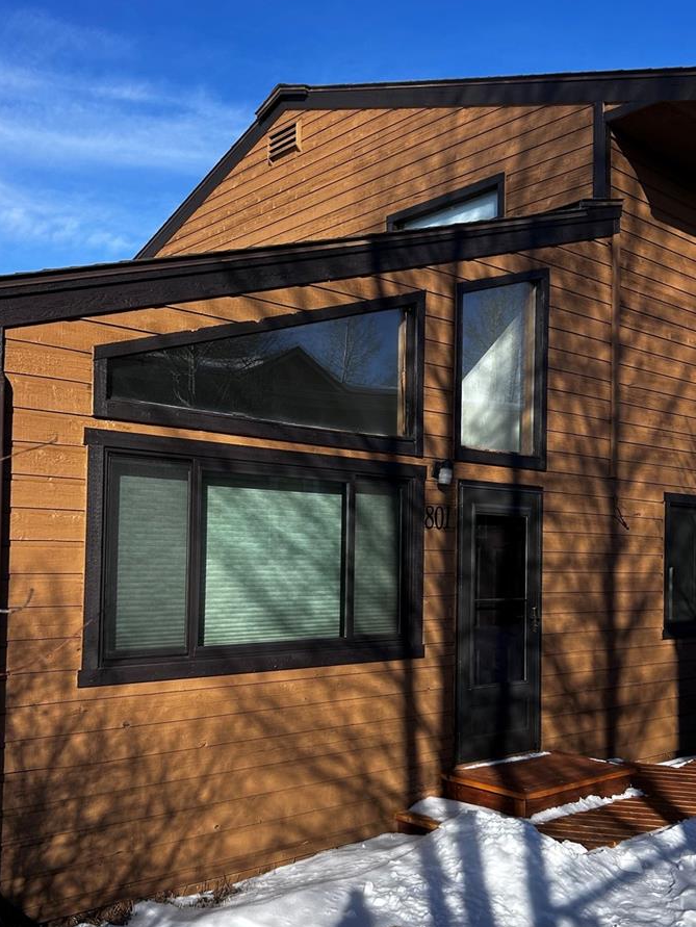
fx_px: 938
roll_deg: -1.8
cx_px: 365
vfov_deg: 52.5
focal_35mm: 35
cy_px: 524
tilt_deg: +2.6
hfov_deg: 40.7
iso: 50
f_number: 1.5
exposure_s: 1/2513
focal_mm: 5.7
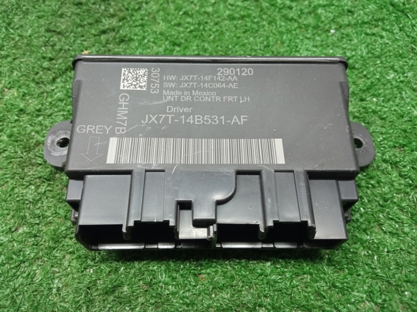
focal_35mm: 27
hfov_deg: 65.4
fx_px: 325
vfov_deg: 51.3
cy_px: 156
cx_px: 208
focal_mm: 3.79
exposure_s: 1/25
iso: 382
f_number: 2.2
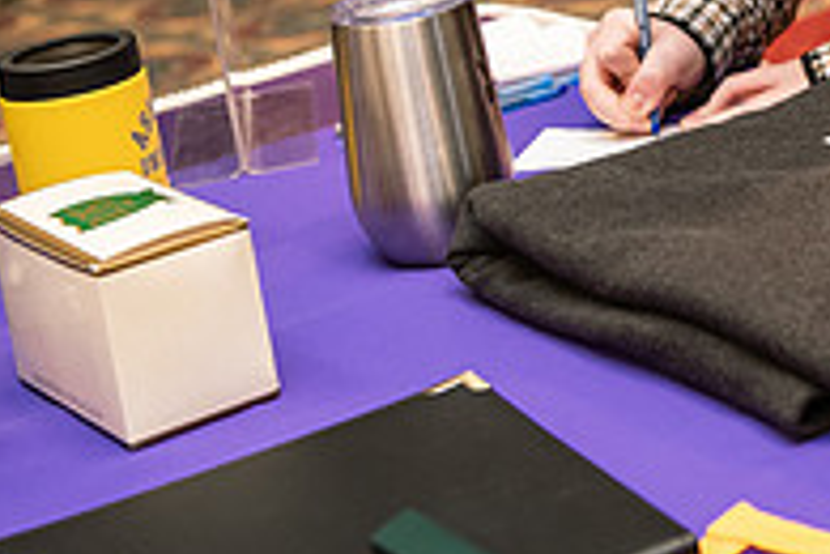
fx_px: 2605
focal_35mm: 113
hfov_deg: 17.6
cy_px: -79
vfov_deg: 11.9
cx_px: 873
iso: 1600
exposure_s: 1/160
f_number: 3.5
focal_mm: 38
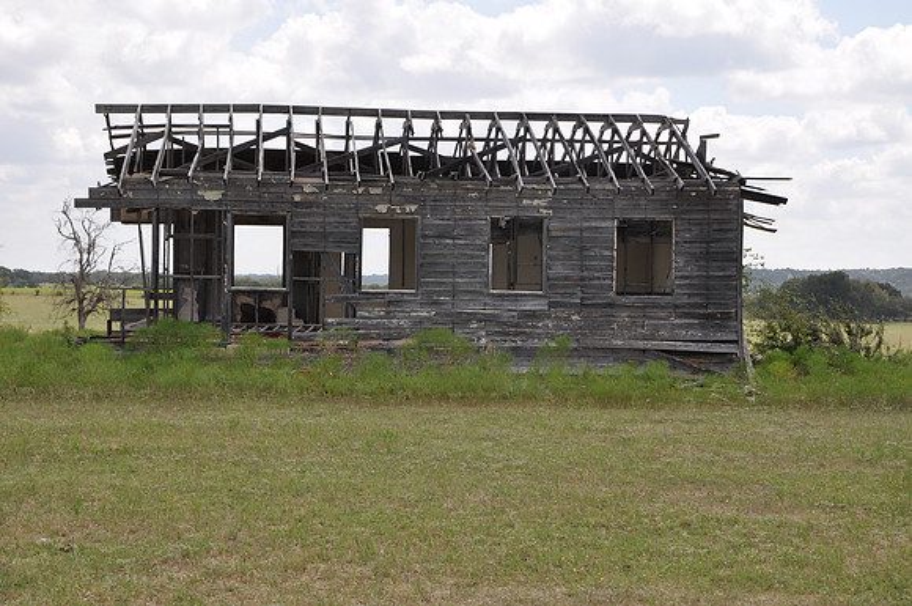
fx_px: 1821
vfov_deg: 18.9
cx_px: 456
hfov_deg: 28.1
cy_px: 303
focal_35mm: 72
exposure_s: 1/200
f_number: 9
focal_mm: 48
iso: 200
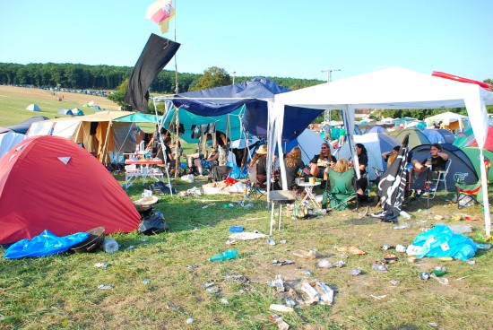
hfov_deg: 57.2
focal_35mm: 33
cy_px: 165
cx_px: 246
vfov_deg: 40.1
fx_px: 452
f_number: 5.6
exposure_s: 1/125
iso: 320
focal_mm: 22
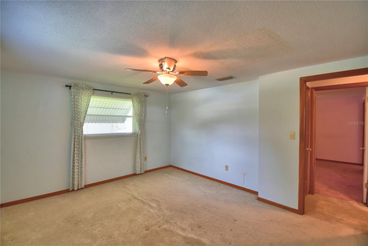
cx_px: 184
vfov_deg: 77.3
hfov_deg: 100.4
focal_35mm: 15
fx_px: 153
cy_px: 123
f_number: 4.5
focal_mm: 10
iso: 400
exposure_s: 1/40
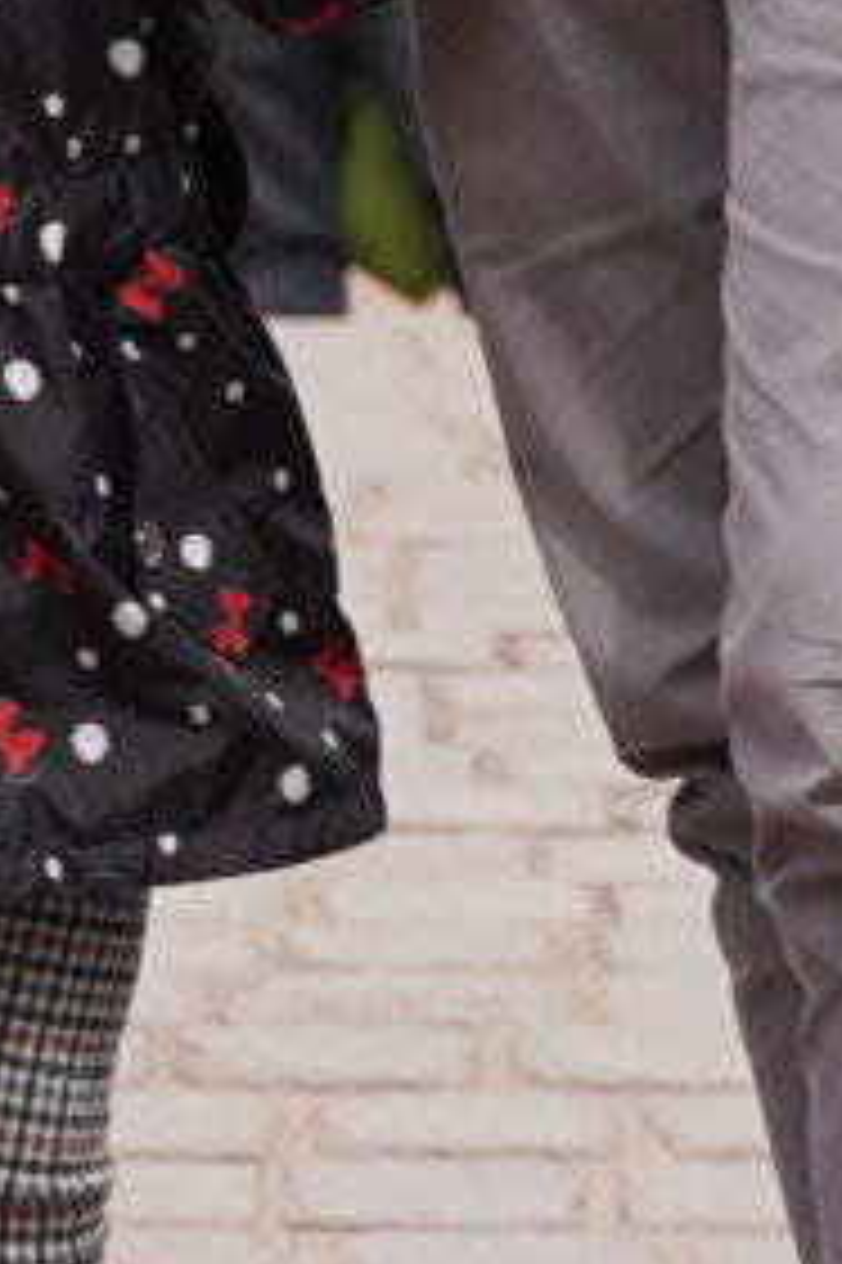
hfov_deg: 3.9
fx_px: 12153
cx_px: -1553
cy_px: -893
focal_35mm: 346
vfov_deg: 5.9
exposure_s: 1/500
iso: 100
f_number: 4.5
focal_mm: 38
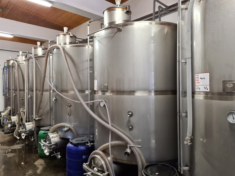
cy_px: 88
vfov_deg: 53.1
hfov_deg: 67.3
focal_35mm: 26
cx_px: 118
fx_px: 177
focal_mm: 5.4
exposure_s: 1/50
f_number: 1.8
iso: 250
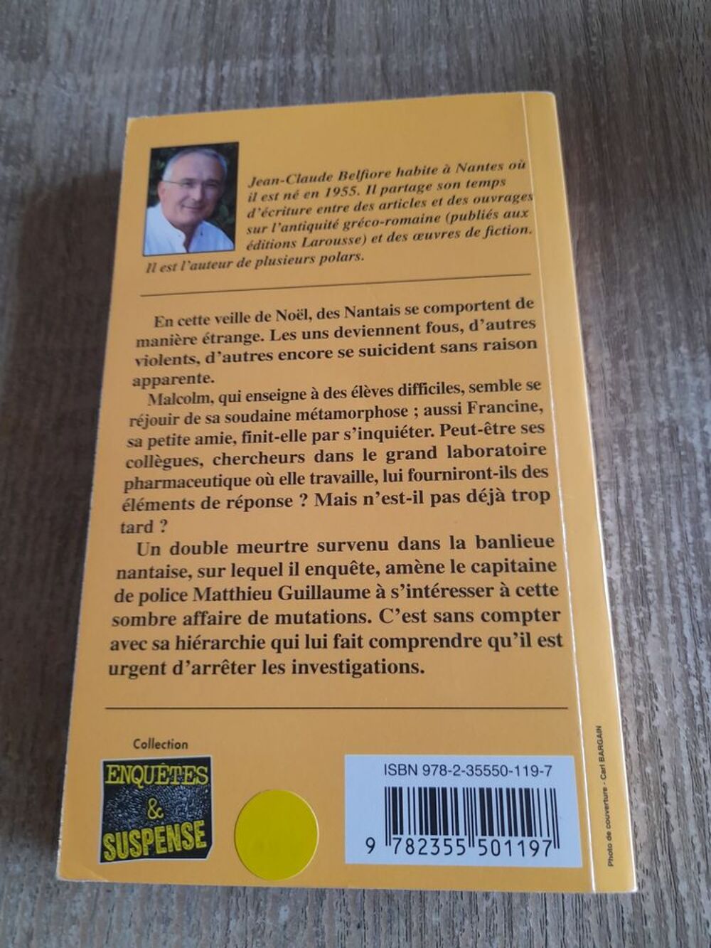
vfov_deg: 69.4
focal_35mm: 25
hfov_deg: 54.9
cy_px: 474
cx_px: 356
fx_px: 685
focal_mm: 4.6
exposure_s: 1/50
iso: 160
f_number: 2
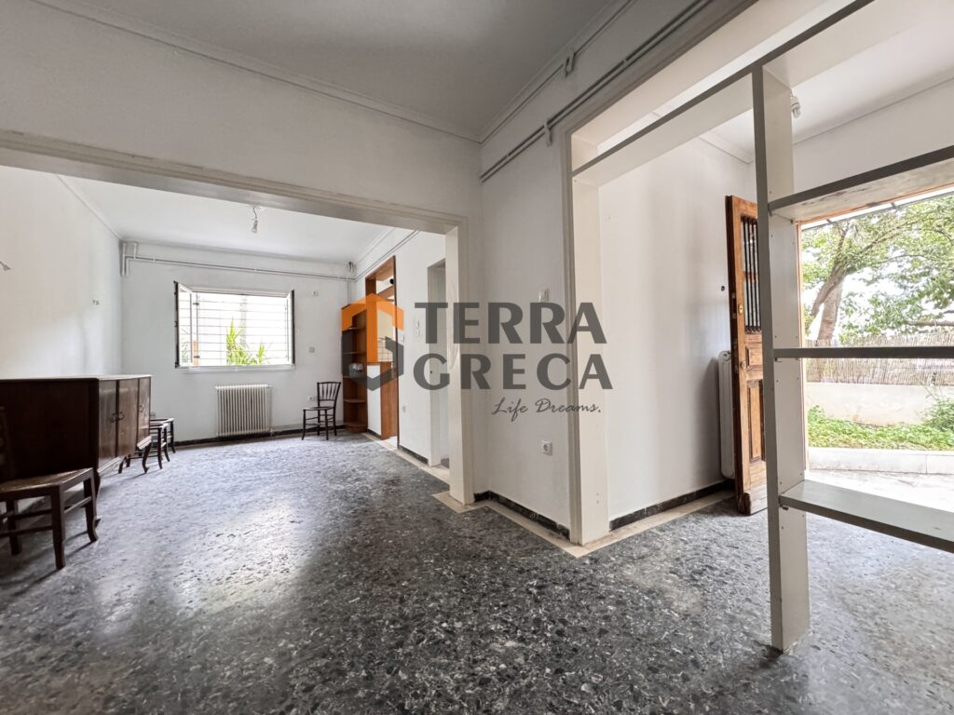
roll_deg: +0.6
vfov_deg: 85.7
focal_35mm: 14
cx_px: 477
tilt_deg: +1.8
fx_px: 386
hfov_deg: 102.1
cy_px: 358
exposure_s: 1/60
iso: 1000
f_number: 2.2
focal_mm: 2.22
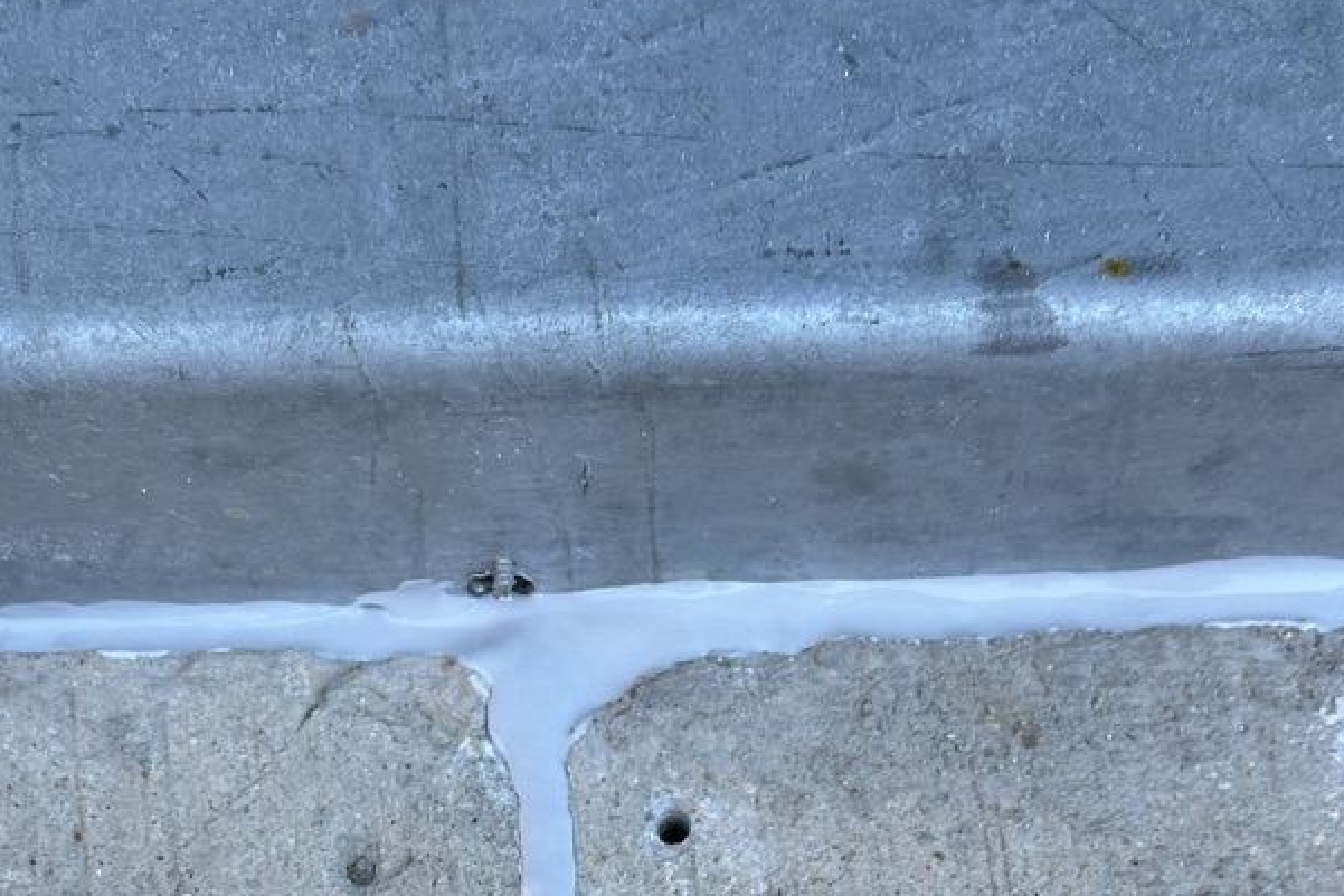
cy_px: 1079
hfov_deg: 23.9
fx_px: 3174
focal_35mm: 85
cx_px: 550
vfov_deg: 15.5
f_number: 1.78
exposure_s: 1/412
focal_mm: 6.86
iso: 64
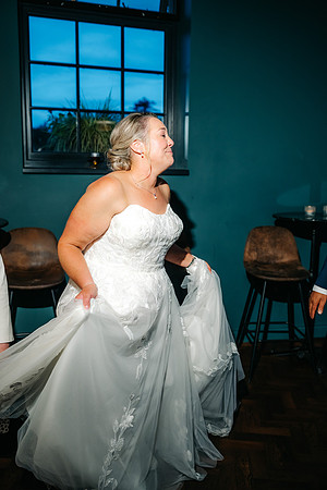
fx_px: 477
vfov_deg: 54.4
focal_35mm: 35
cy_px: 245
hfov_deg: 37.9
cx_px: 164
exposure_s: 1/200
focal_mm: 35
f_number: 2.5
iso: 400
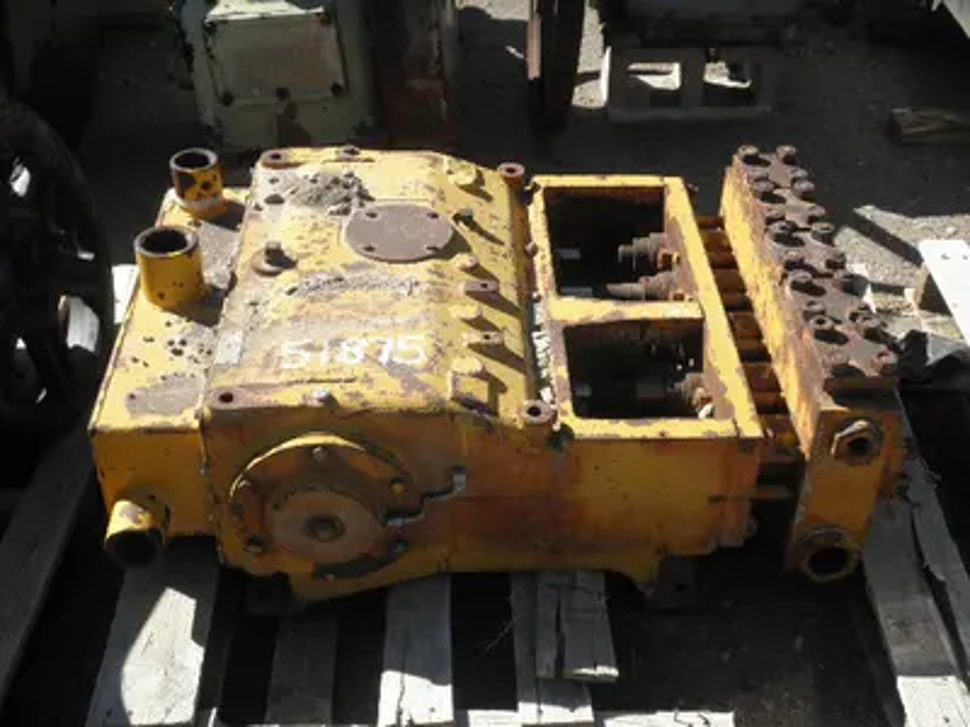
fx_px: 1233
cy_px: 364
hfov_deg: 42.9
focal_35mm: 44
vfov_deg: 32.9
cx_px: 485
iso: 64
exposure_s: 1/500
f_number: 3.4
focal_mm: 7.9
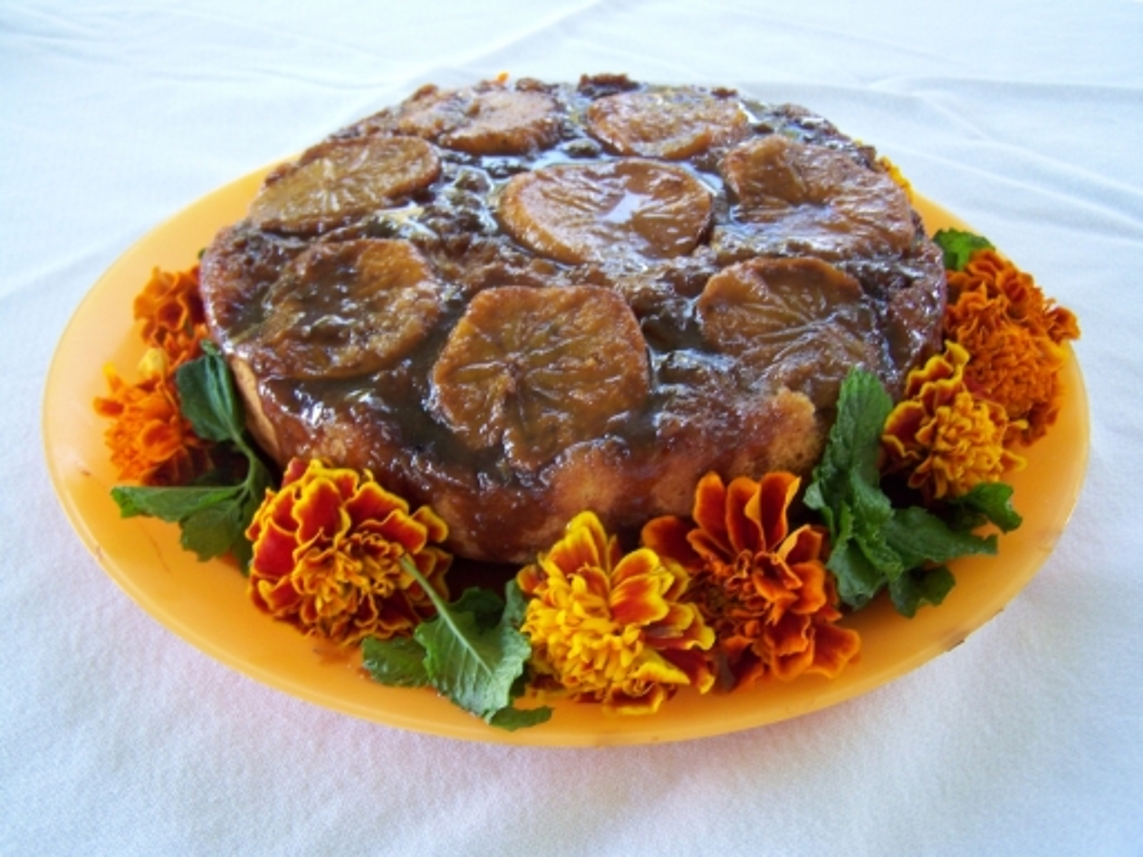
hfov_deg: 49.0
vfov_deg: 37.7
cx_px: 572
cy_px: 428
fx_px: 1255
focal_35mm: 38
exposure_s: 1/30
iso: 125
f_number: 2.8
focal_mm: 6.3
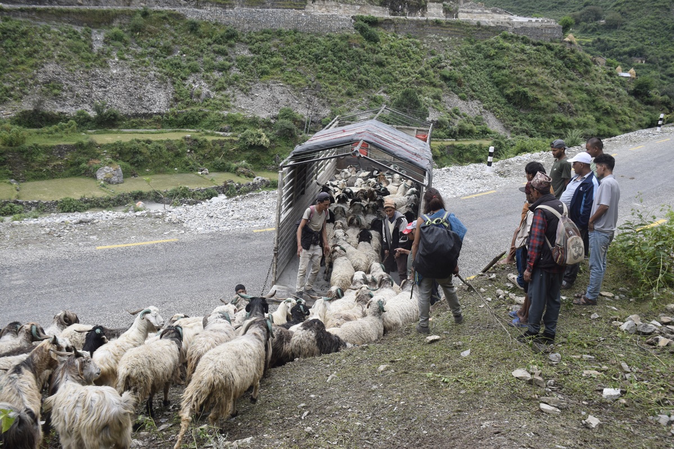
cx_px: 337
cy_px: 224
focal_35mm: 34
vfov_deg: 38.4
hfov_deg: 55.1
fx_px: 646
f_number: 8
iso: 400
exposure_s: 1/250
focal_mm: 23
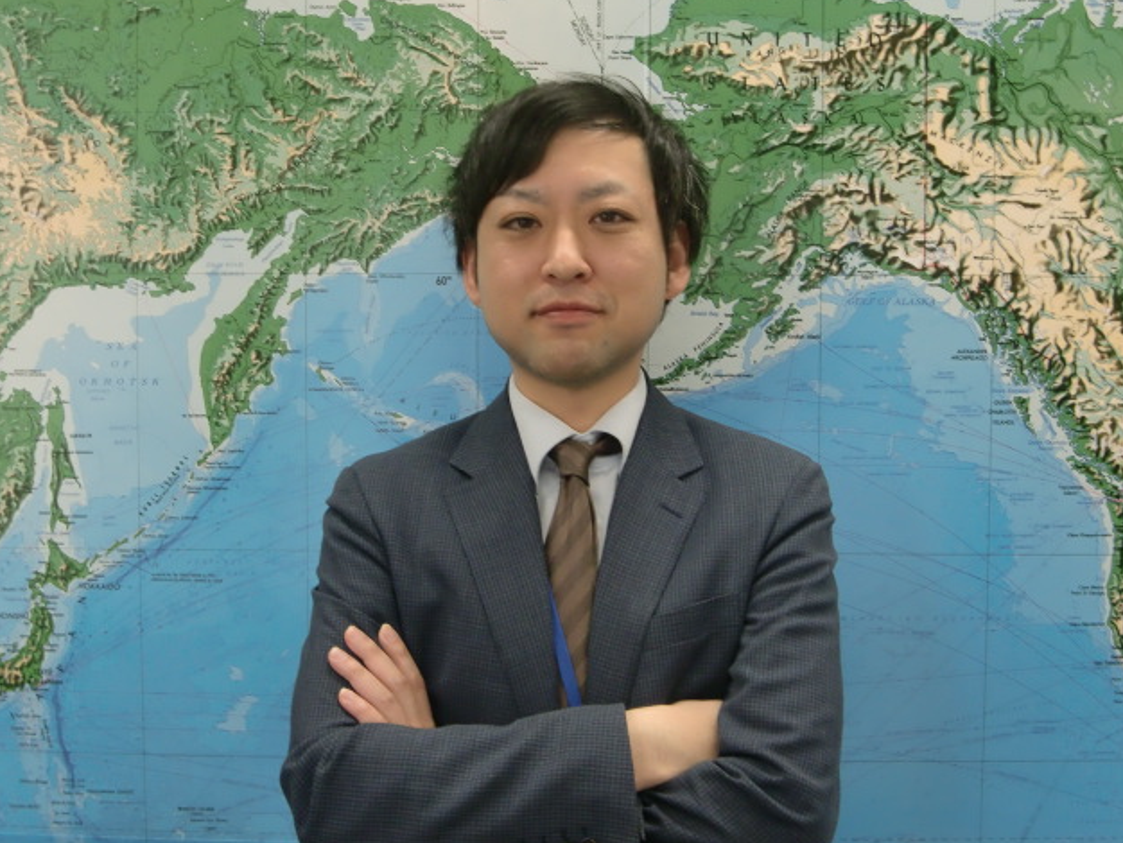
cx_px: 567
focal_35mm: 47
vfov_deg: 30.9
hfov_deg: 40.4
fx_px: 1525
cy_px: 420
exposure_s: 1/60
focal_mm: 8.2
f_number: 3.3
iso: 200
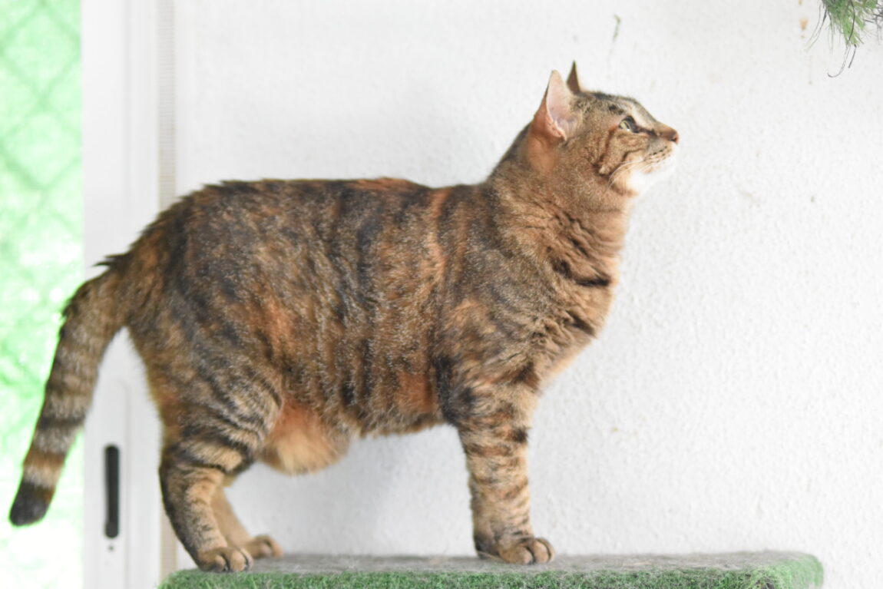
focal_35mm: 128
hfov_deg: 16.1
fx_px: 3127
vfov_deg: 10.8
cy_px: 294
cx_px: 442
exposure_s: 1/320
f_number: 2
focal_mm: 85
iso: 3200
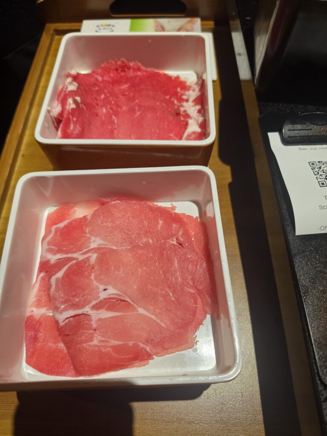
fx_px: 290
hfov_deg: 58.9
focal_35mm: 23
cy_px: 218
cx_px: 164
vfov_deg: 73.9
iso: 100
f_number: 1.4
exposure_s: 1/180
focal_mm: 6.5
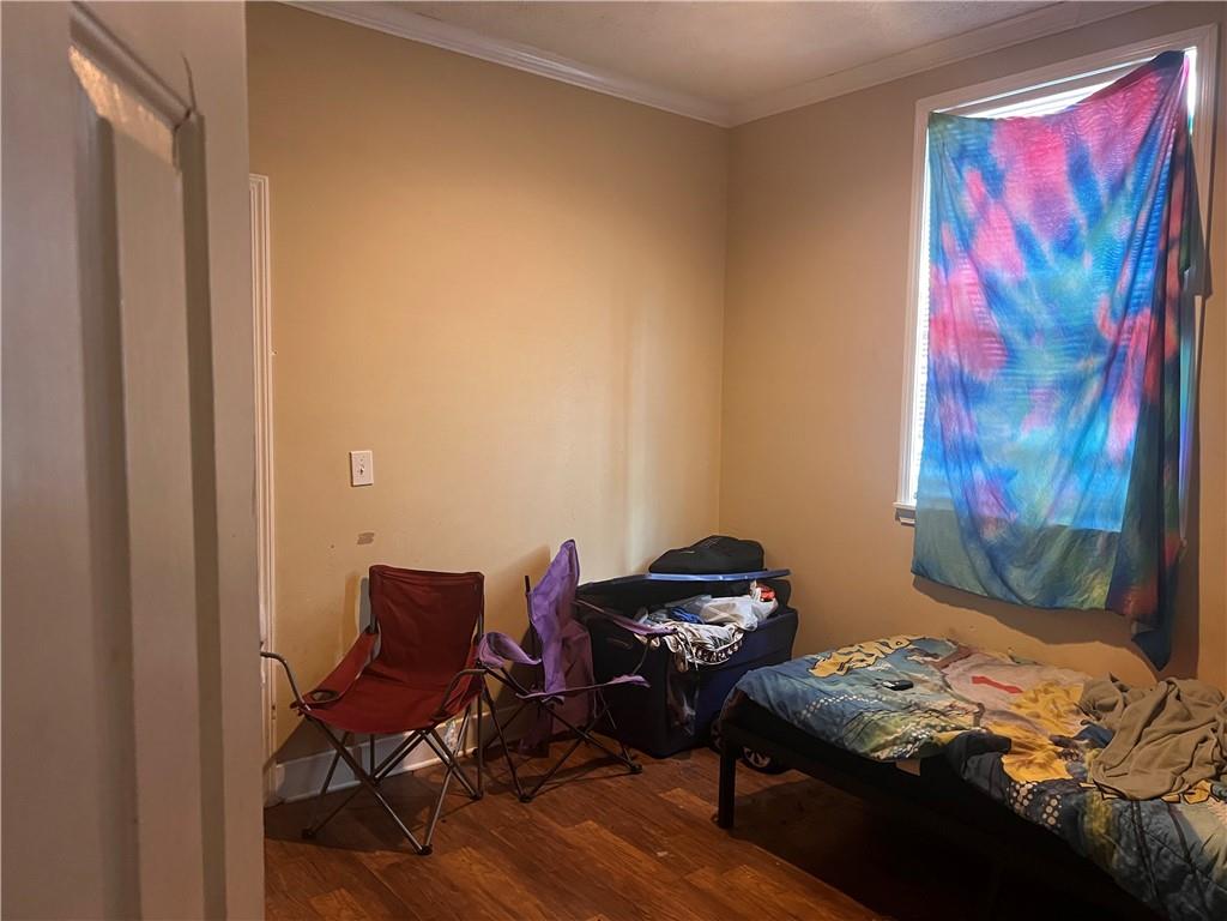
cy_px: 460
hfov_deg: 67.3
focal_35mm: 26
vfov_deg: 53.1
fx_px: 922
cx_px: 614
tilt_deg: -5.7
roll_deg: -0.5
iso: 500
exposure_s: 1/60
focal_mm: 5.7
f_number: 1.5
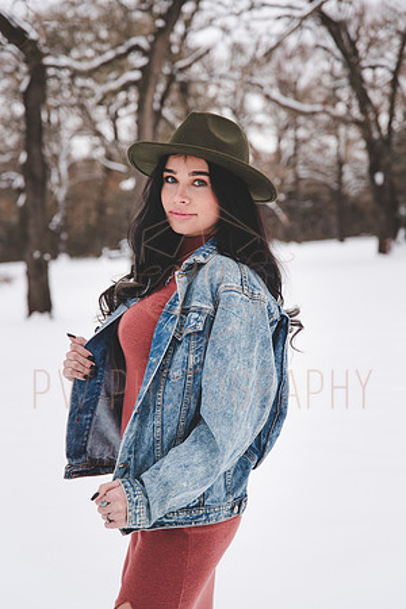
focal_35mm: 70
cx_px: 203
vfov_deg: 28.8
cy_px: 304
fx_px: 1184
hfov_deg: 19.5
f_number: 4
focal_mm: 70
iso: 100
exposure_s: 1/250
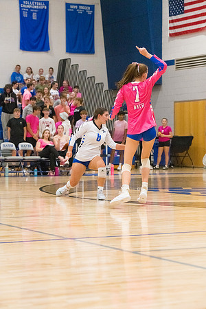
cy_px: 154
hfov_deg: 13.7
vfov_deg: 20.4
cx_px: 103
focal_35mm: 100
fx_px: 858
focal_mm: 100
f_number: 4.5
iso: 8000
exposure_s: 1/1250
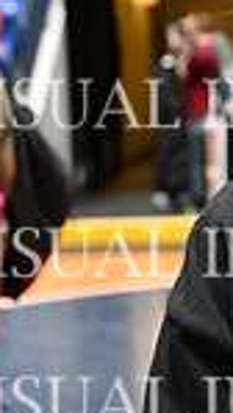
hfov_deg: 5.2
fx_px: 2511
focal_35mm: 229
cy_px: 327
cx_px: 420
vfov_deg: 9.4
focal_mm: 56
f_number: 5.6
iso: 3200
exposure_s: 1/200
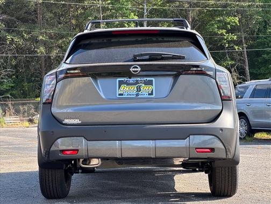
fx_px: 603
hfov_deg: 25.3
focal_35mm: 77
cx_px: 136
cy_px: 102
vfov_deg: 19.1
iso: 25
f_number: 2.8
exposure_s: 1/134
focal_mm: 9
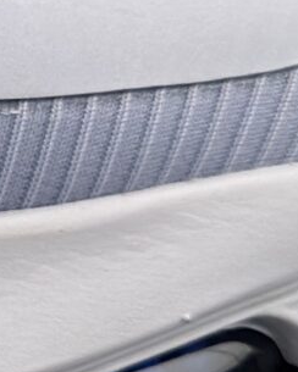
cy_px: -5
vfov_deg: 6.7
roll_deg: +0.8
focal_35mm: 287
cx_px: -1061
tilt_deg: -0.5
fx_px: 3164
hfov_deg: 4.7
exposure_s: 1/660
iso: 100
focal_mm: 6.76
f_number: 1.78
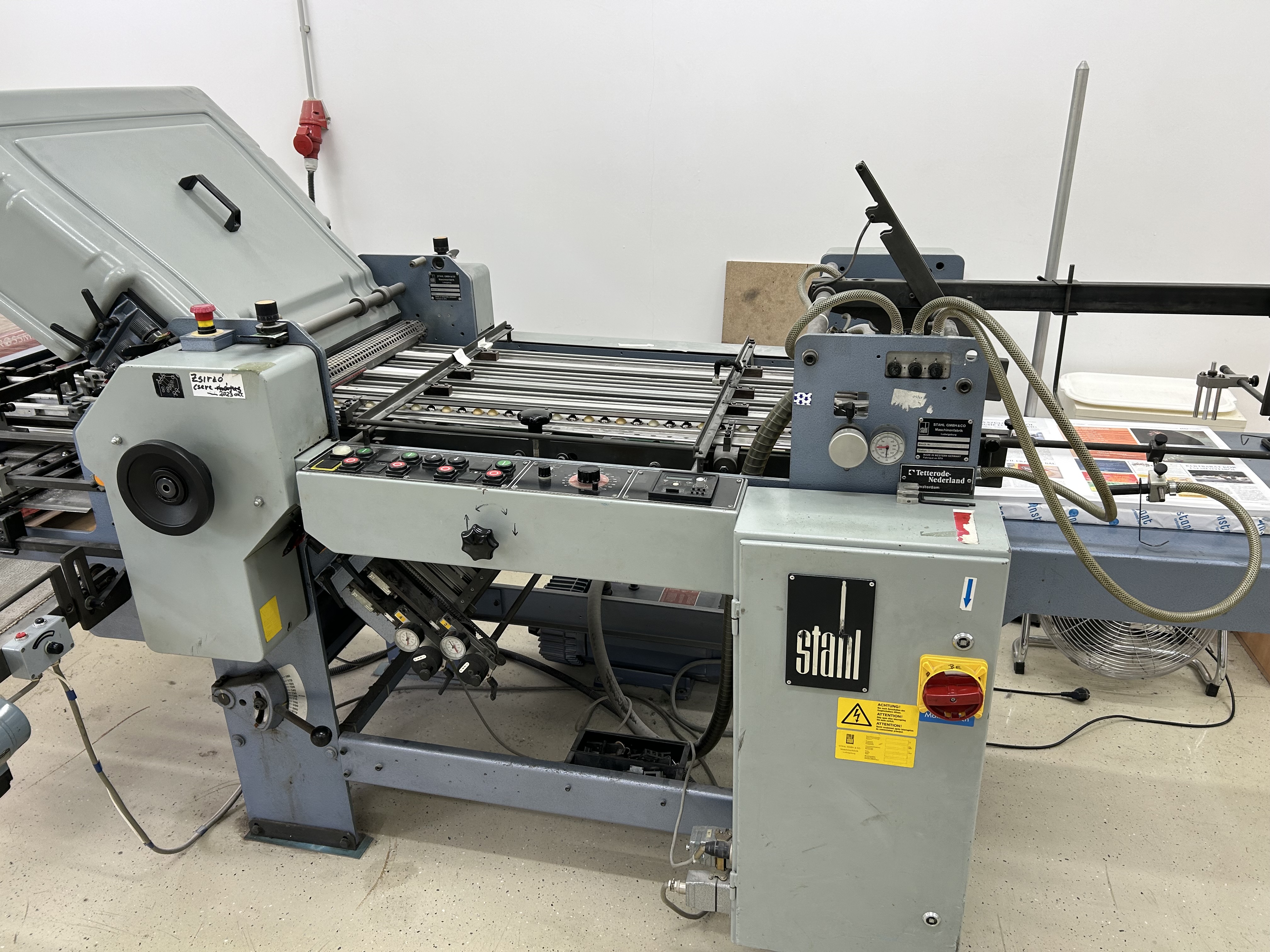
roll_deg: +0.3
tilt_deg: -22.0
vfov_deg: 53.1
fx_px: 954
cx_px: 635
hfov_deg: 67.3
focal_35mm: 26
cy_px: 476
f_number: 1.5
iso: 64
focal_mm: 5.7
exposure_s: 1/100
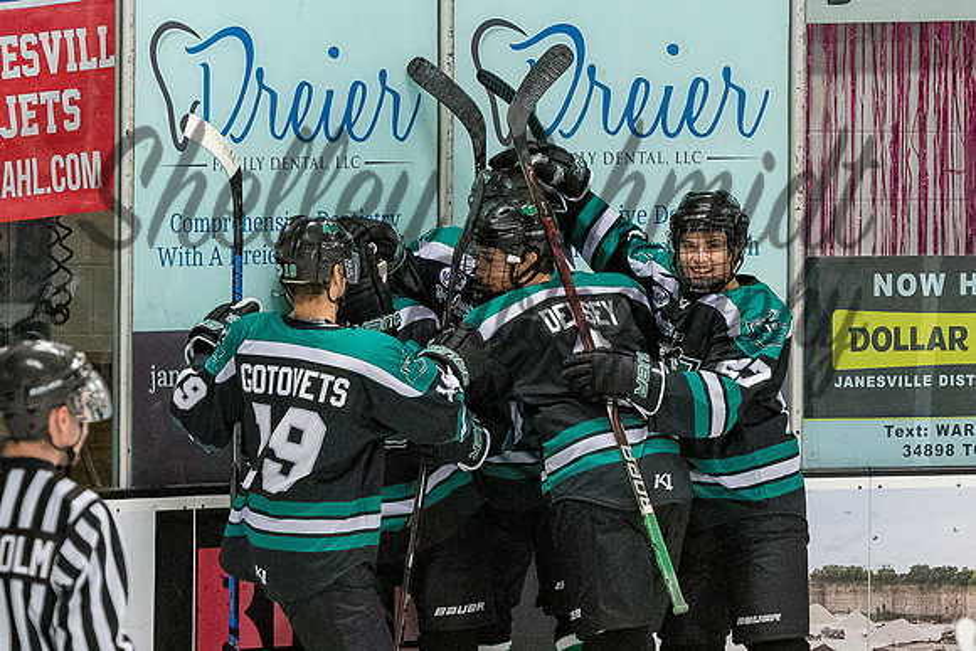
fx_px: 14376
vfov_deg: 2.6
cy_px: 464
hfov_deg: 3.9
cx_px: 565
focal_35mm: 530
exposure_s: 1/800
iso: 2000
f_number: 3.5
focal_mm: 170
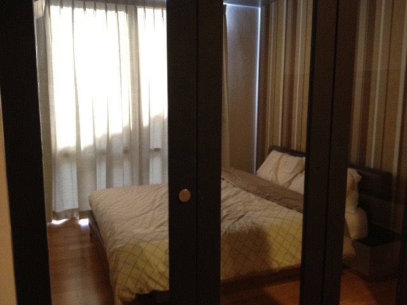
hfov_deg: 52.6
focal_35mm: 35
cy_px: 152
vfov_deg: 40.7
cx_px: 204
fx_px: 412
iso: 250
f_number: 2.4
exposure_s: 1/20
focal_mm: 4.28
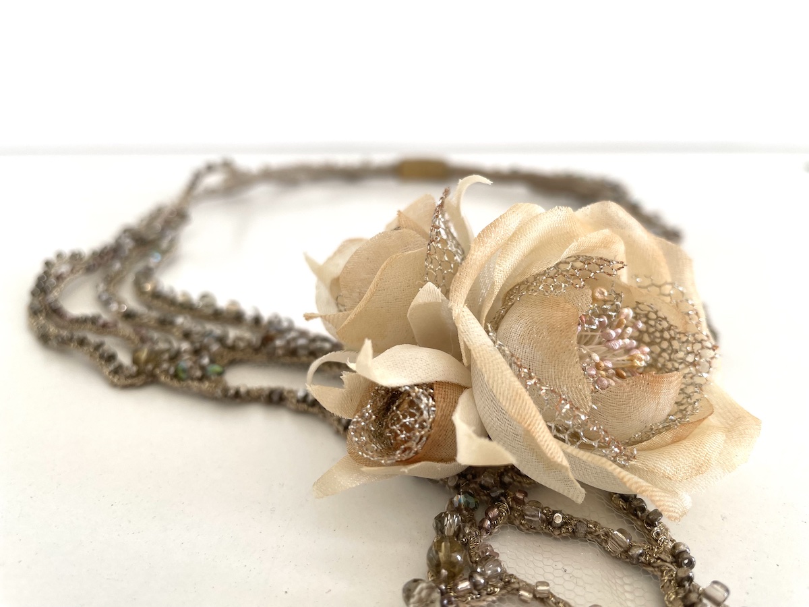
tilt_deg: -23.5
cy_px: 304
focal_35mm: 26
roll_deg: -1.8
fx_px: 608
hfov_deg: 67.3
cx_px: 404
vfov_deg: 53.1
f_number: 1.6
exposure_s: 1/176
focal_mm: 4.2
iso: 40
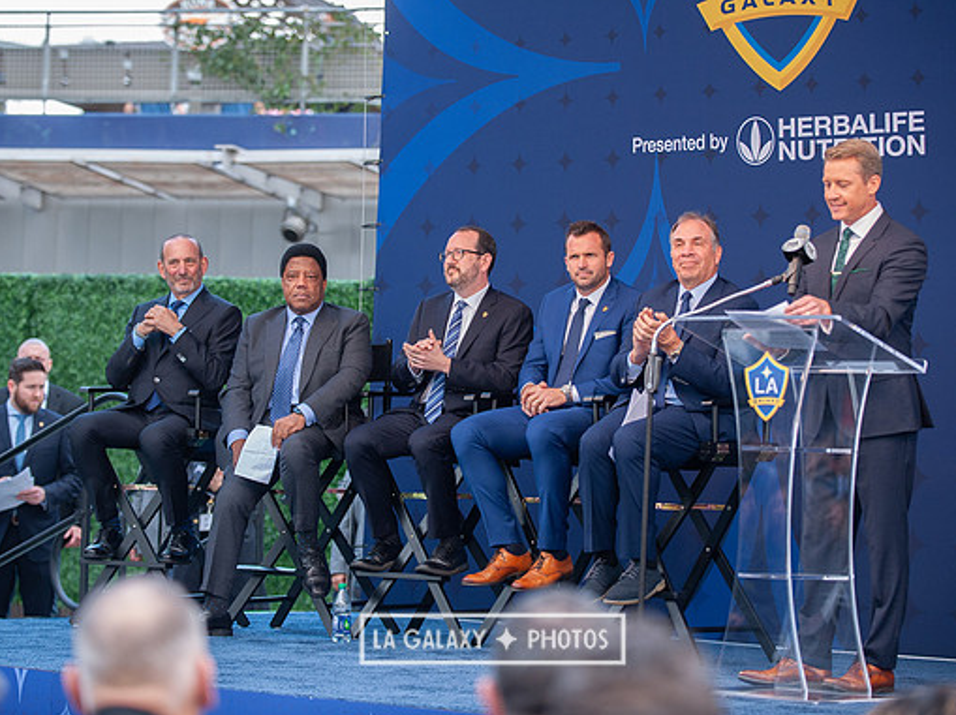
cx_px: 447
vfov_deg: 12.2
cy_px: 327
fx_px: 3339
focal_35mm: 121
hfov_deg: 16.3
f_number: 2.8
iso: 1100
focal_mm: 102
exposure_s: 1/1250
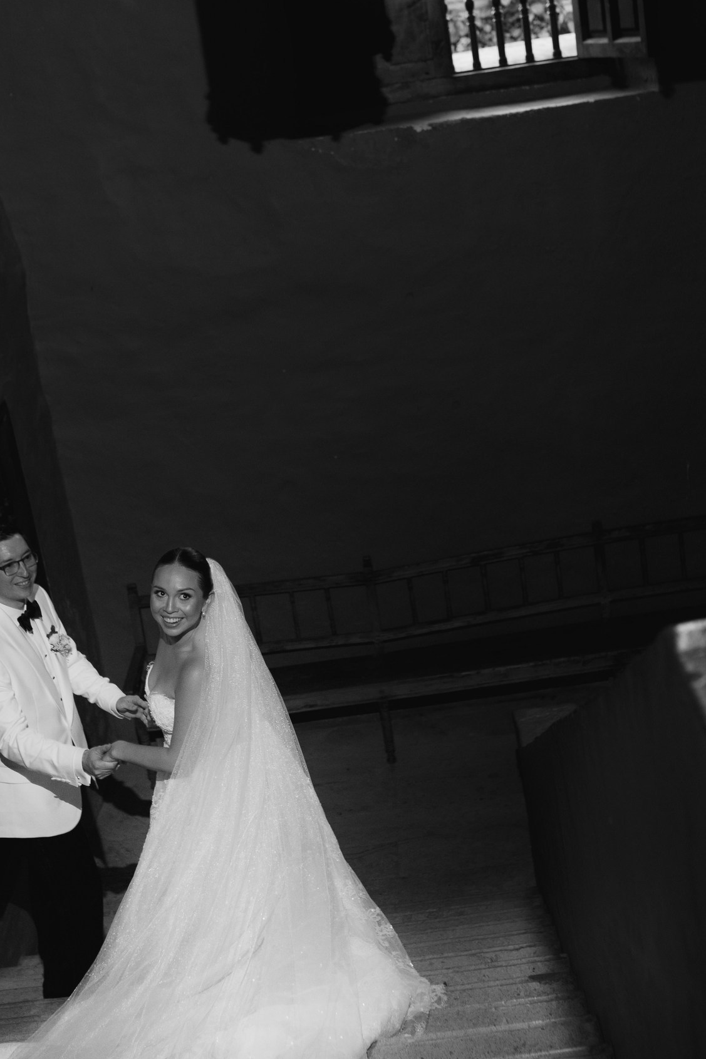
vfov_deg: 37.3
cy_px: 394
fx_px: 1559
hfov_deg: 25.5
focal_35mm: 53
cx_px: 329
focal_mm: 35
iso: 800
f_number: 3.2
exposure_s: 1/125
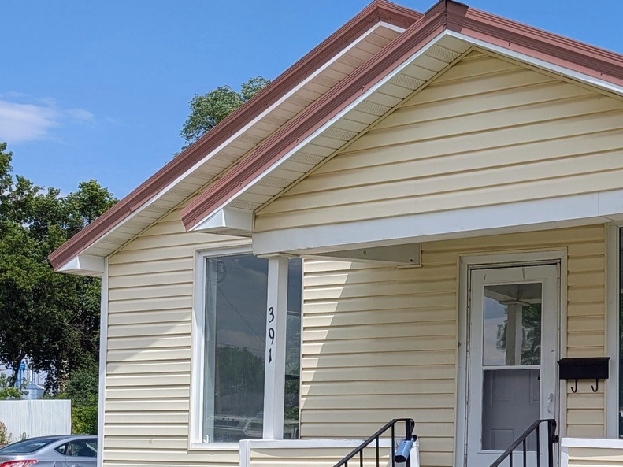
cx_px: 650
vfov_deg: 23.3
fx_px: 1116
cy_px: 378
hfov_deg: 28.8
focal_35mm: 62
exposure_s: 1/1835
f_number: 1.68
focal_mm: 6.9
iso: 20
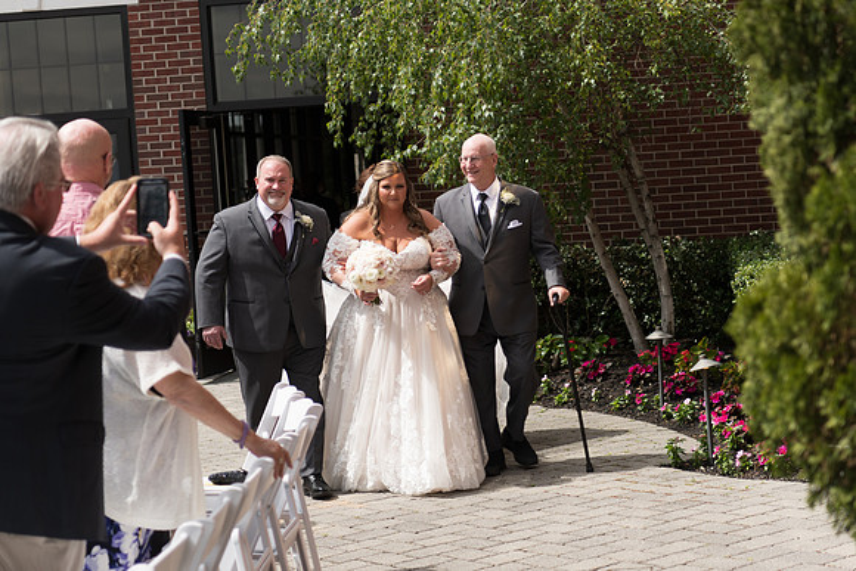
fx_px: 1781
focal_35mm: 75
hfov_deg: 26.9
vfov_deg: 18.2
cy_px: 300
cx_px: 527
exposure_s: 1/1250
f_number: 2.8
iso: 64
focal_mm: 60
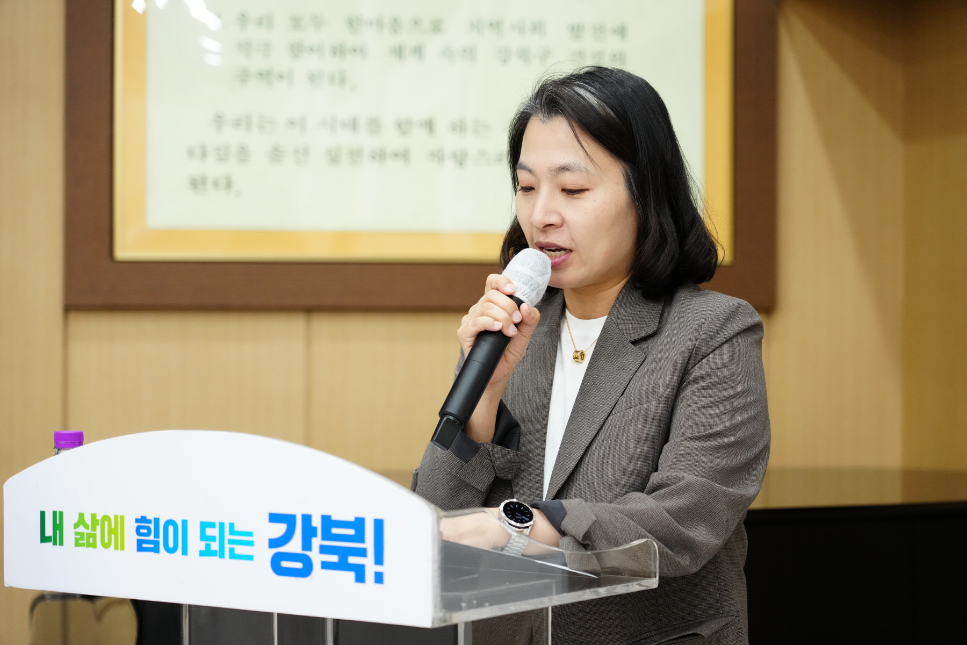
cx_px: 484
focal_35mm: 89
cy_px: 322
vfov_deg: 15.4
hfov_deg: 22.9
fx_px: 2390
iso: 3200
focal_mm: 89
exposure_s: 1/160
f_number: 4
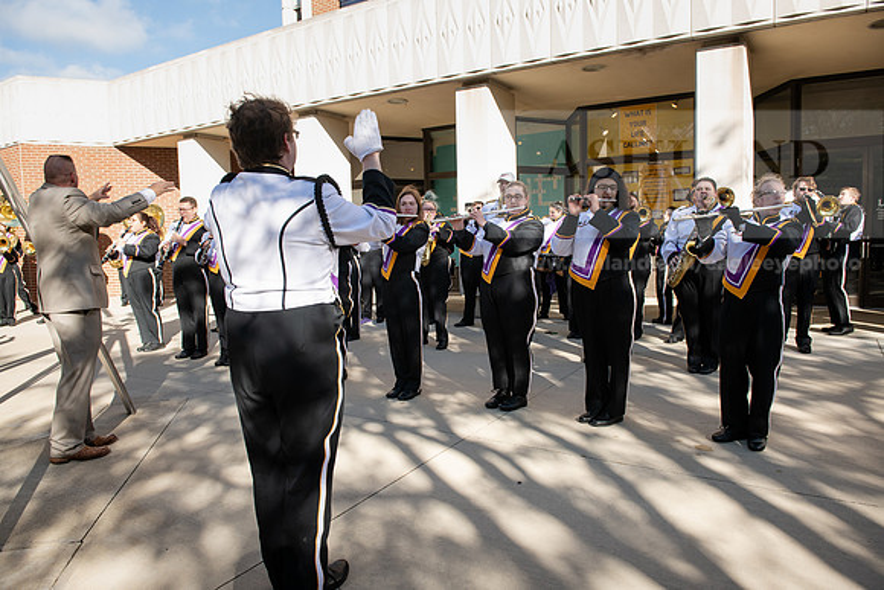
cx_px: 442
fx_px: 589
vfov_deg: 53.2
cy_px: 295
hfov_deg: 73.7
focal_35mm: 24
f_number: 5.6
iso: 400
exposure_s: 1/640
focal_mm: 24
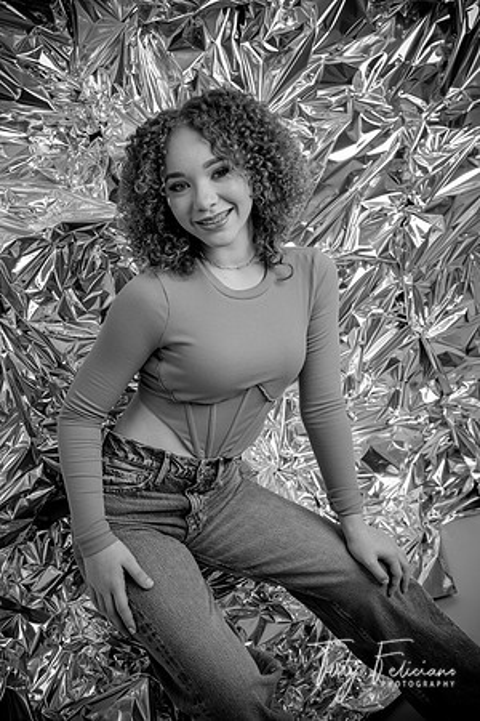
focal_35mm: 37
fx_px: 740
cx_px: 240
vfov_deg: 51.9
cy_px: 360
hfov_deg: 35.9
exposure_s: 1/250
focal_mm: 37
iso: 400
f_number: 7.1
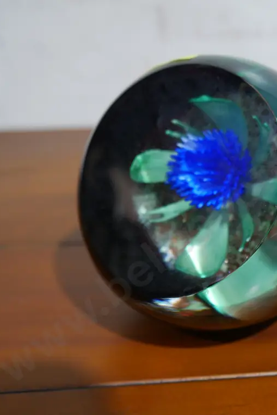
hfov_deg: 25.0
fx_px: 612
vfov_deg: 37.5
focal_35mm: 53
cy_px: 208
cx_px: 227
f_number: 4.1
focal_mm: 19
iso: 640
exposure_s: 1/60
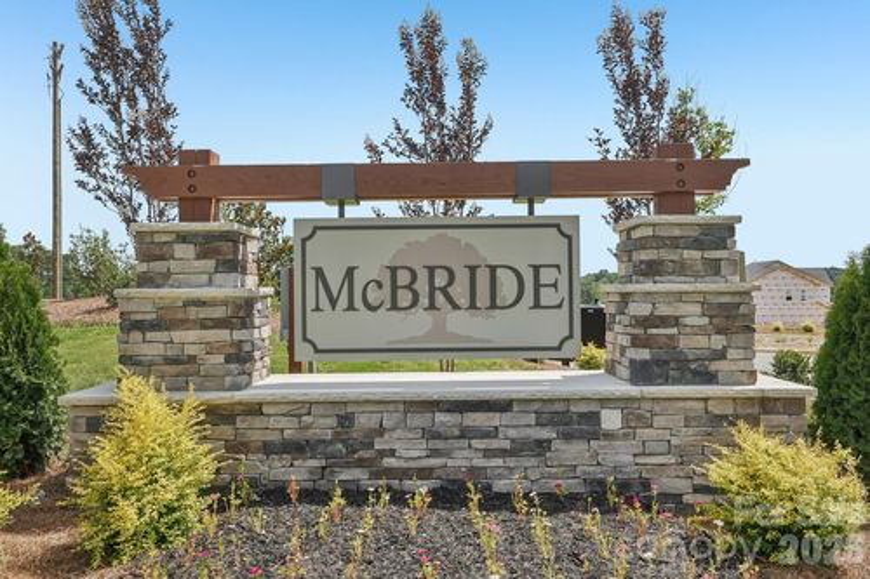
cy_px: 290
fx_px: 725
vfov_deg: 43.6
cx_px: 435
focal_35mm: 30
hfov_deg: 61.9
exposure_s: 1/90
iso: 100
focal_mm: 20
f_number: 8
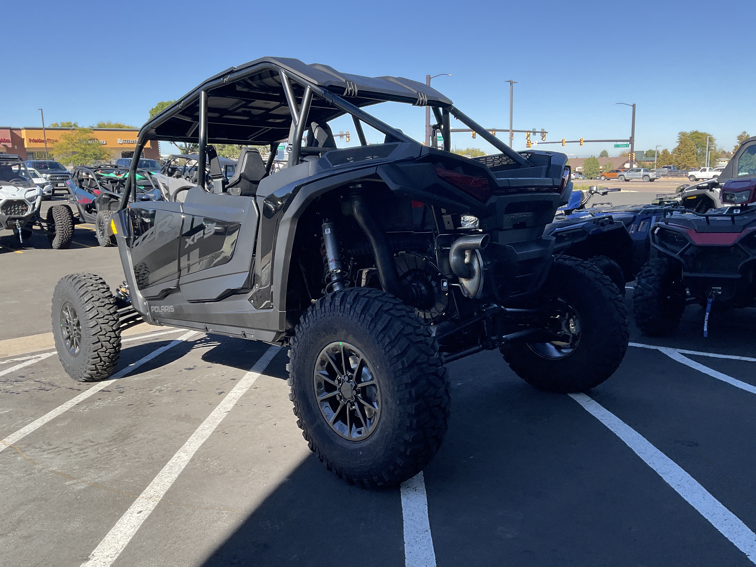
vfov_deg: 48.2
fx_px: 633
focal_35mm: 29
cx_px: 378
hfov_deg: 61.7
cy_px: 284
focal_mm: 3
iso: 16
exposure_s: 1/883
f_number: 1.8
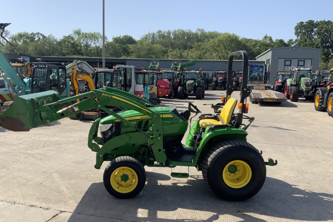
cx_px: 166
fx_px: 287
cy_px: 122
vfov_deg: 42.3
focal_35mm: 31
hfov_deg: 60.3
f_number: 1.8
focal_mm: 3
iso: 16
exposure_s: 1/1342
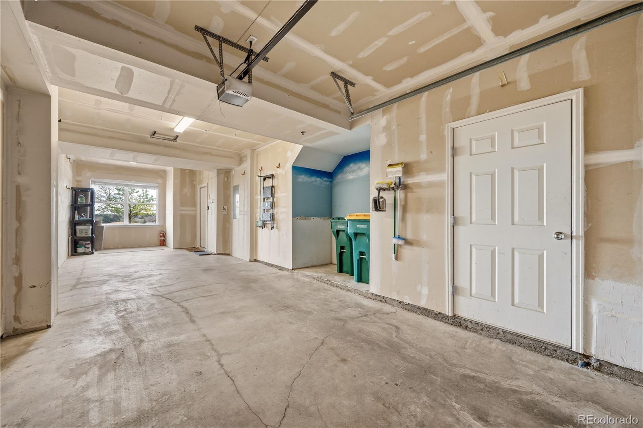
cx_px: 322
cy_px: 214
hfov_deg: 104.3
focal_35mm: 14
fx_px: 250
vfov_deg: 81.2
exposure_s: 1/3
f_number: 8
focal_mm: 14
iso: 400
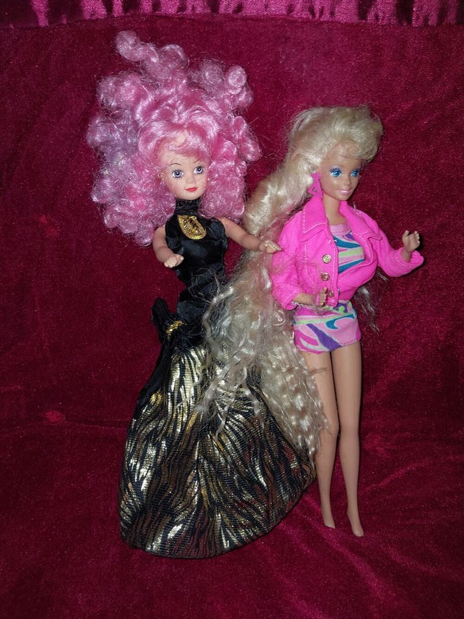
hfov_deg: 46.8
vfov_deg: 60.0
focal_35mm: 30
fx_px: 536
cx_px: 232
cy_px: 310
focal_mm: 4.6
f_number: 1.8
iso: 64
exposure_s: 1/50
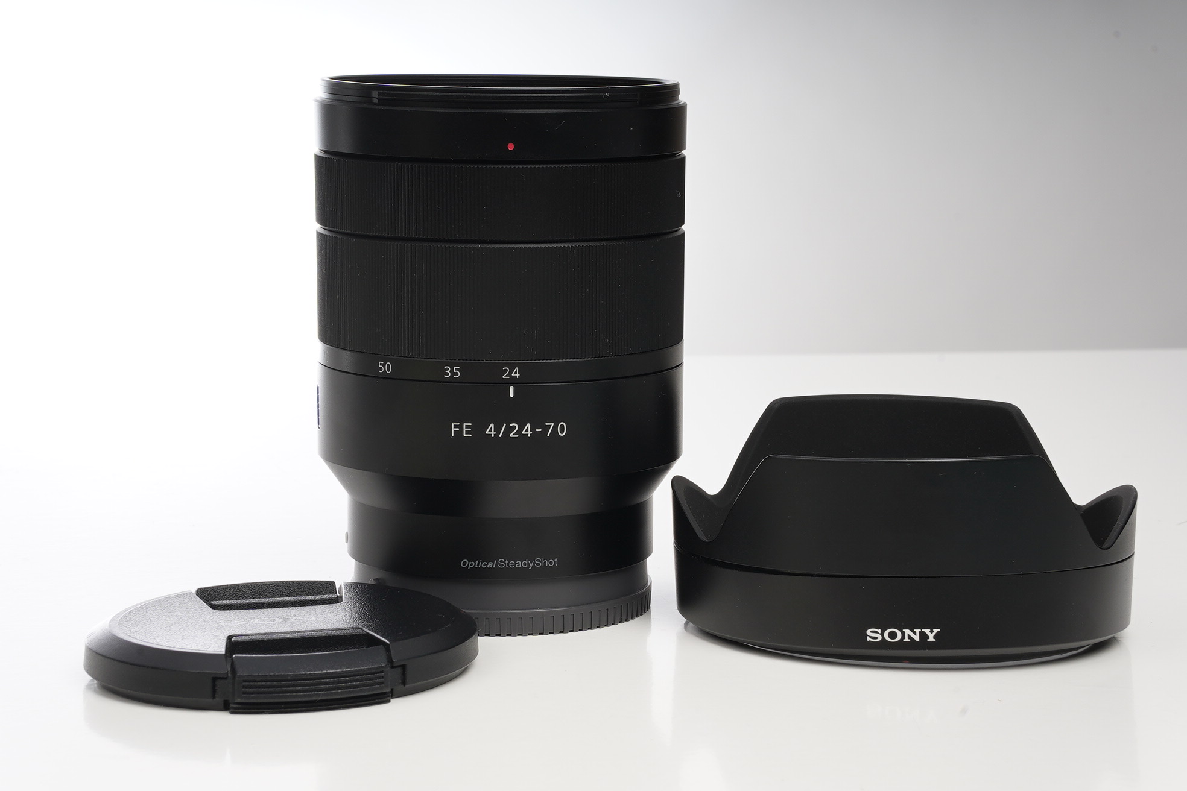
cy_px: 396
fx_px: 2769
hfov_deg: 24.2
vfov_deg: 16.3
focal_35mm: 84
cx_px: 594
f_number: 16
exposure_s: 1/250
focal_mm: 56
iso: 200
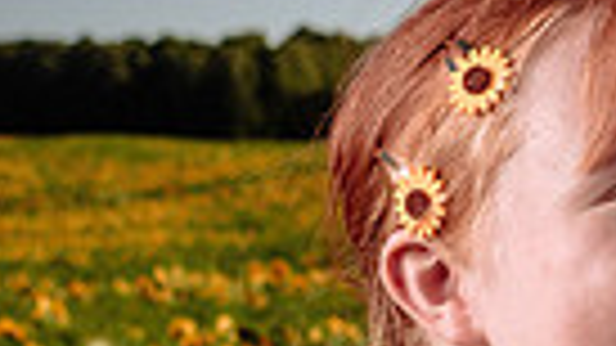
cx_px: 456
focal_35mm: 168
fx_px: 2744
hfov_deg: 12.8
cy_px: 475
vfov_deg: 7.1
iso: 64
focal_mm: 35
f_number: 6.3
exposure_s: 1/250
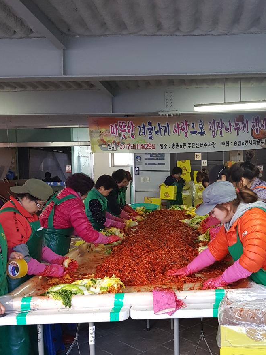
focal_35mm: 38
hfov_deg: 37.4
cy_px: 212
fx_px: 389
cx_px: 174
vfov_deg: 48.7
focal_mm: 4.2
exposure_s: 1/60.2
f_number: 1.7
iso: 200
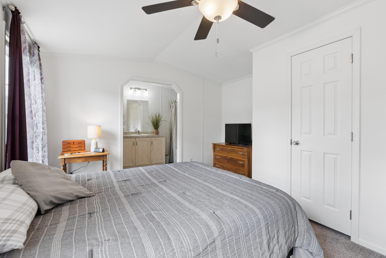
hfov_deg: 96.7
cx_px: 193
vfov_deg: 73.8
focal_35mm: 16
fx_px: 172
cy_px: 129
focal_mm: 16
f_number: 7.1
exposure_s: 1/80
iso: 640
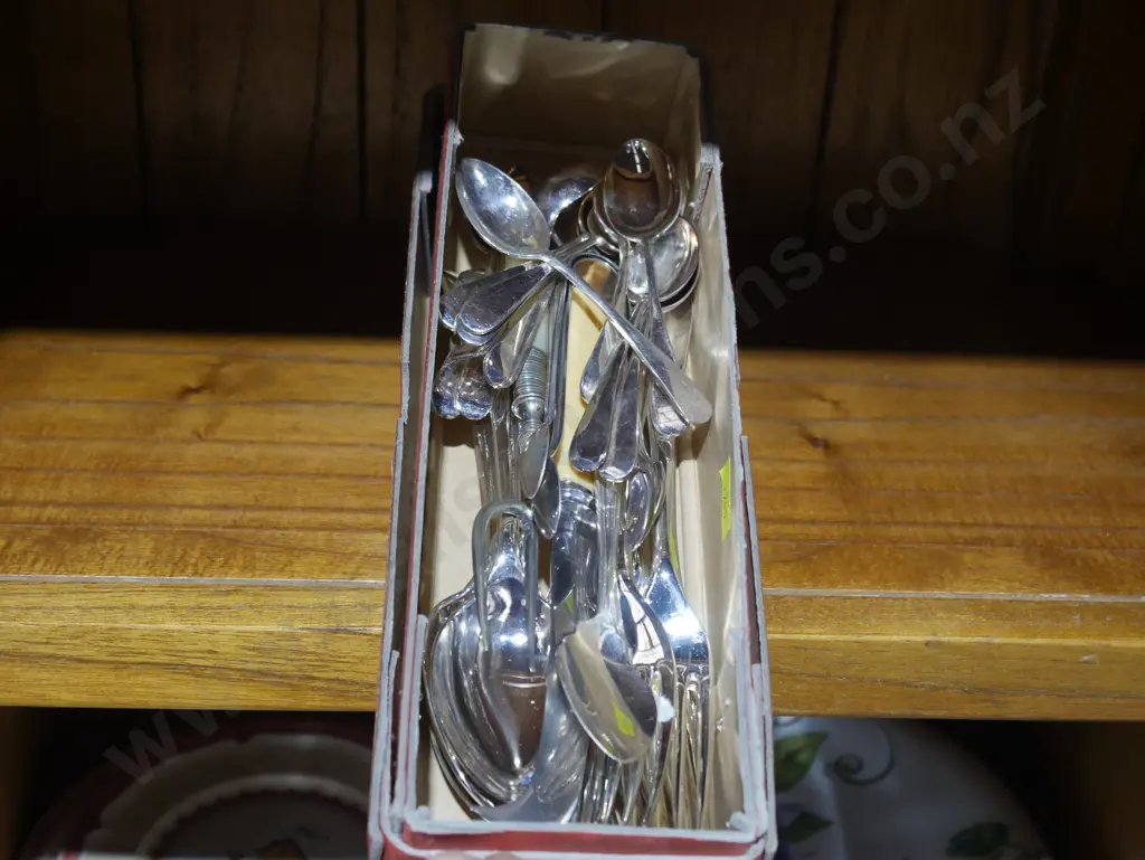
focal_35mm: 50
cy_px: 430
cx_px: 572
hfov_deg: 38.2
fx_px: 1655
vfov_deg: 29.1
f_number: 5.3
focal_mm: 25
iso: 1000
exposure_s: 1/60
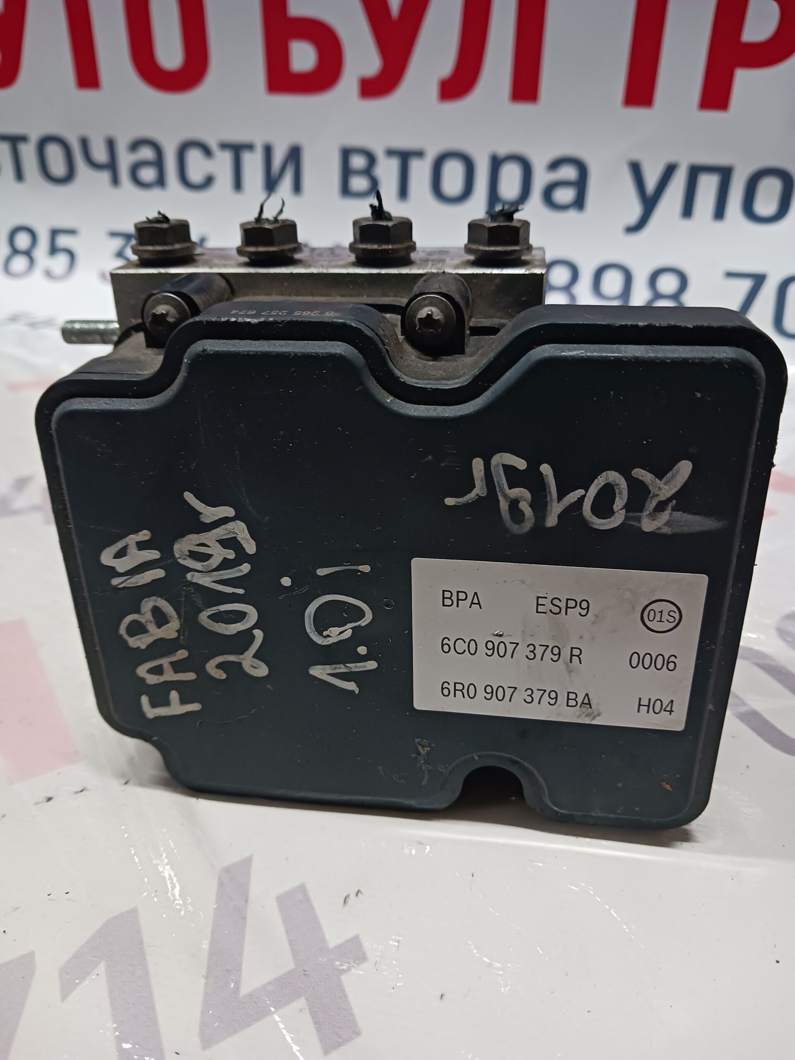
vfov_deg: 65.3
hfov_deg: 51.4
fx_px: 827
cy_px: 530
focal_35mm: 27
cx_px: 398
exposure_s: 1/25
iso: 400
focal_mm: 4
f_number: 1.8
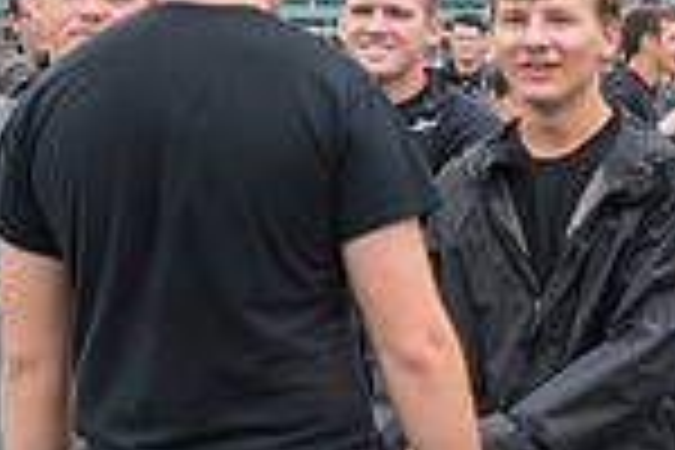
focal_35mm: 216
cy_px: 403
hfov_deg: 9.1
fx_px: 4050
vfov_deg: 6.3
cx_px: 1188
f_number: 5.6
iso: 640
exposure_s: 1/500
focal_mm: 56
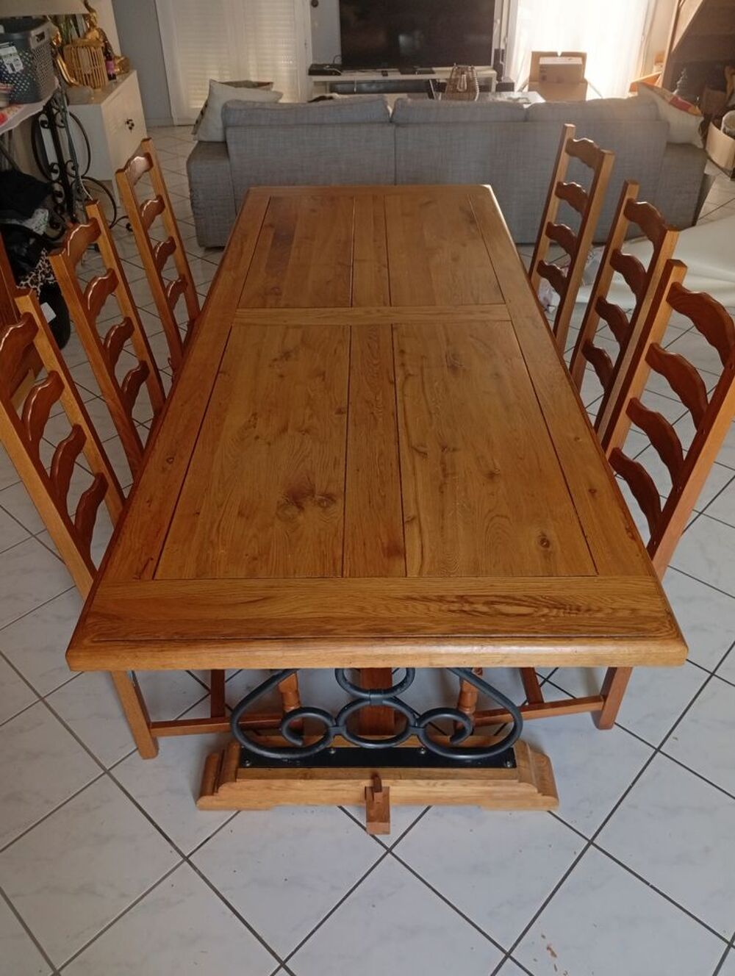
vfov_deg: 65.2
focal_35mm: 27
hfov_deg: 51.5
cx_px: 368
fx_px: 762
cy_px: 488
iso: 347
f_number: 1.8
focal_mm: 3.98
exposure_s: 1/33.3
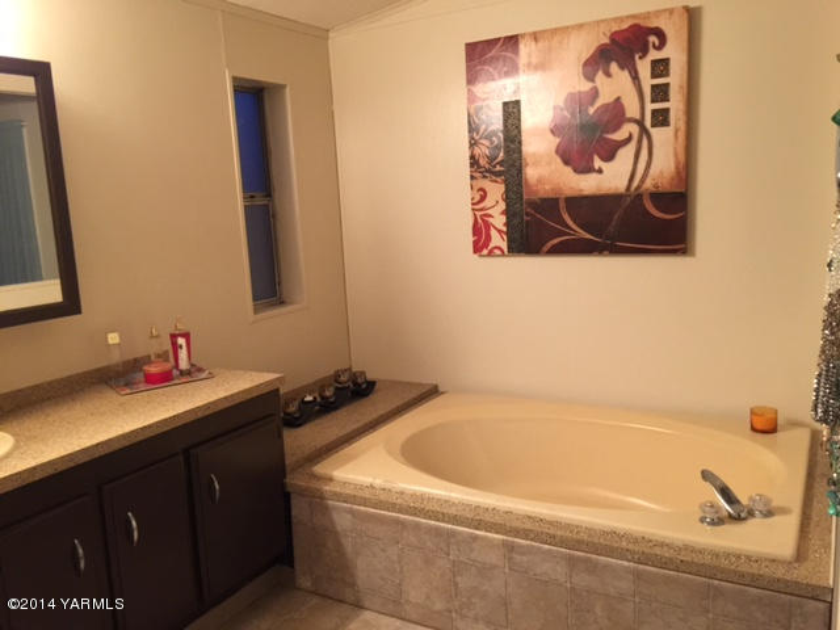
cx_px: 420
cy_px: 315
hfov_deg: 61.7
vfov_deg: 48.2
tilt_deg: -9.4
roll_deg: +3.0
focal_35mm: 29
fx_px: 704
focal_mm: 4.15
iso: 125
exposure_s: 1/15
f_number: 2.2
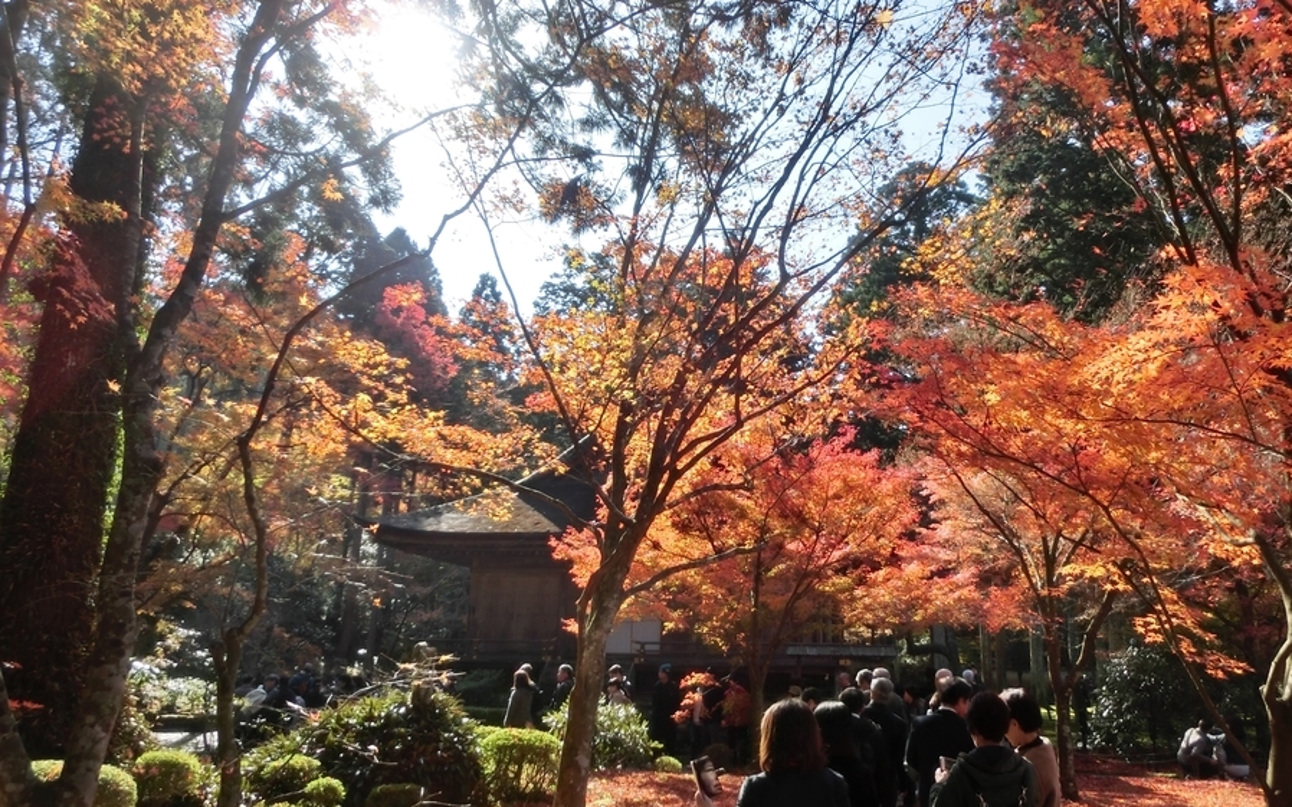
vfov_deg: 43.1
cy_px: 403
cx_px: 735
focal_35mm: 29
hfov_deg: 64.4
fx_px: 1021
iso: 80
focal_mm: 4.24
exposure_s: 1/500
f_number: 3
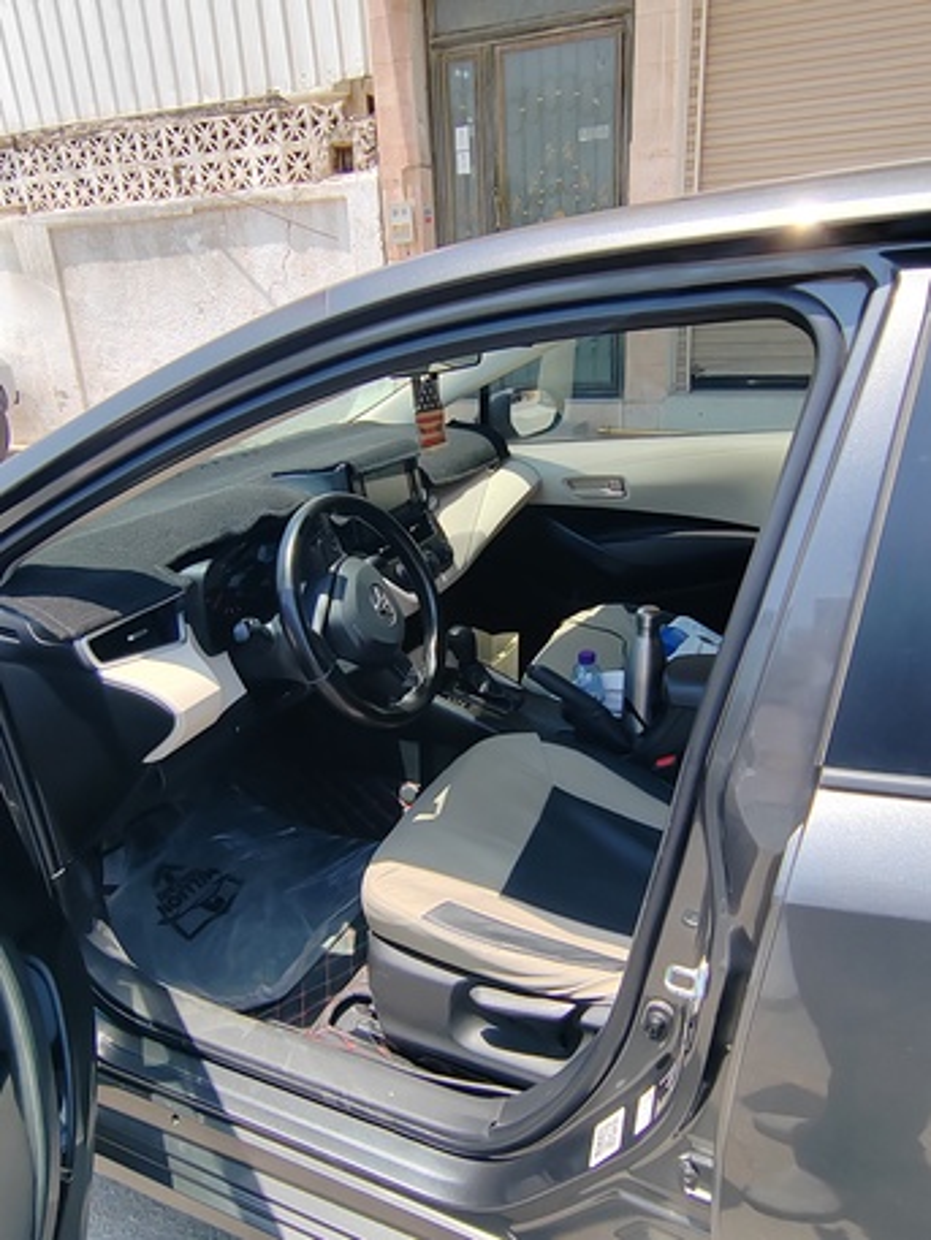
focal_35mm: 27
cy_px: 620
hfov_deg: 51.4
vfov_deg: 65.3
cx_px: 466
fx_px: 968
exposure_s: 1/950
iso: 100
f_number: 2.2
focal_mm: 2.16
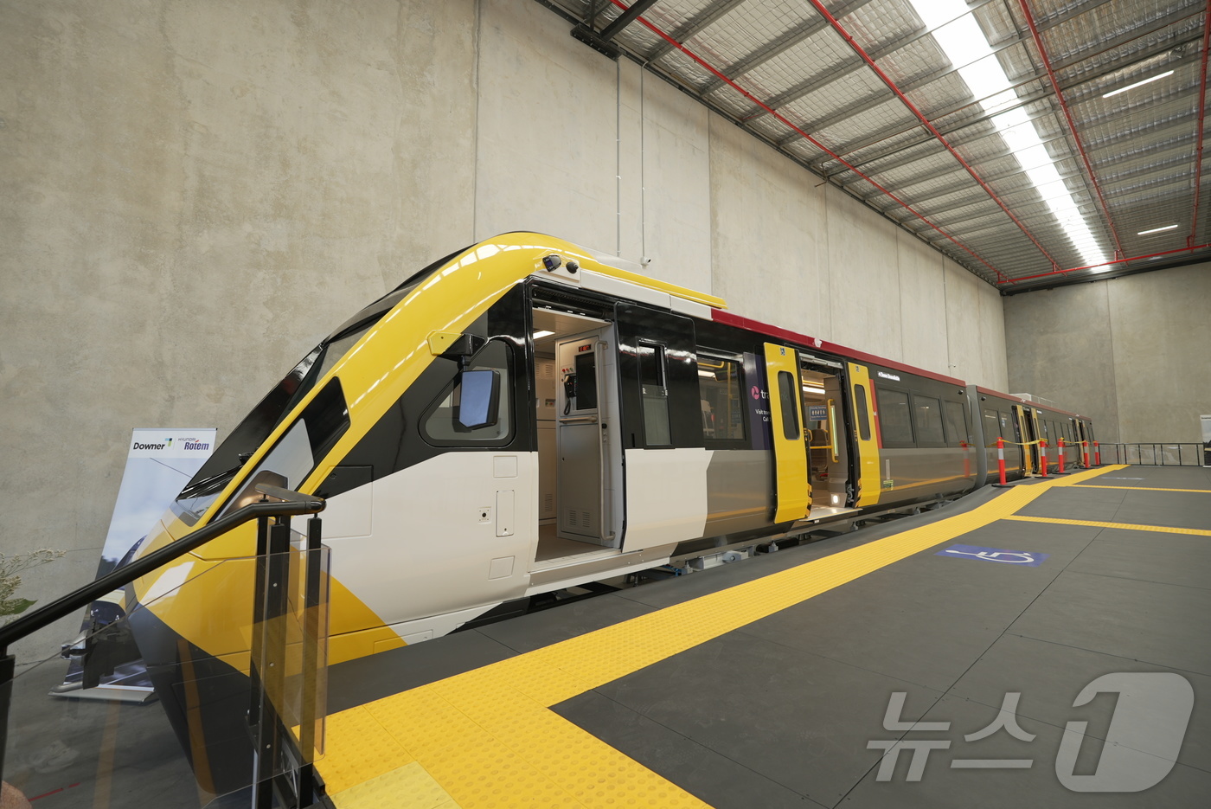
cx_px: 606
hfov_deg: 95.0
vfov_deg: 72.1
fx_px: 555
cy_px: 404
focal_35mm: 16
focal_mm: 16.5
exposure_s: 1/30
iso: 100
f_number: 4
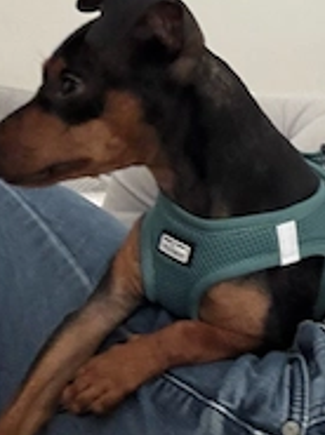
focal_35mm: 65
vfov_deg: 29.6
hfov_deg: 21.6
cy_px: 136
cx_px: 339
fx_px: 817
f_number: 1.9
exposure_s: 1/60
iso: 125
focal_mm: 2.69
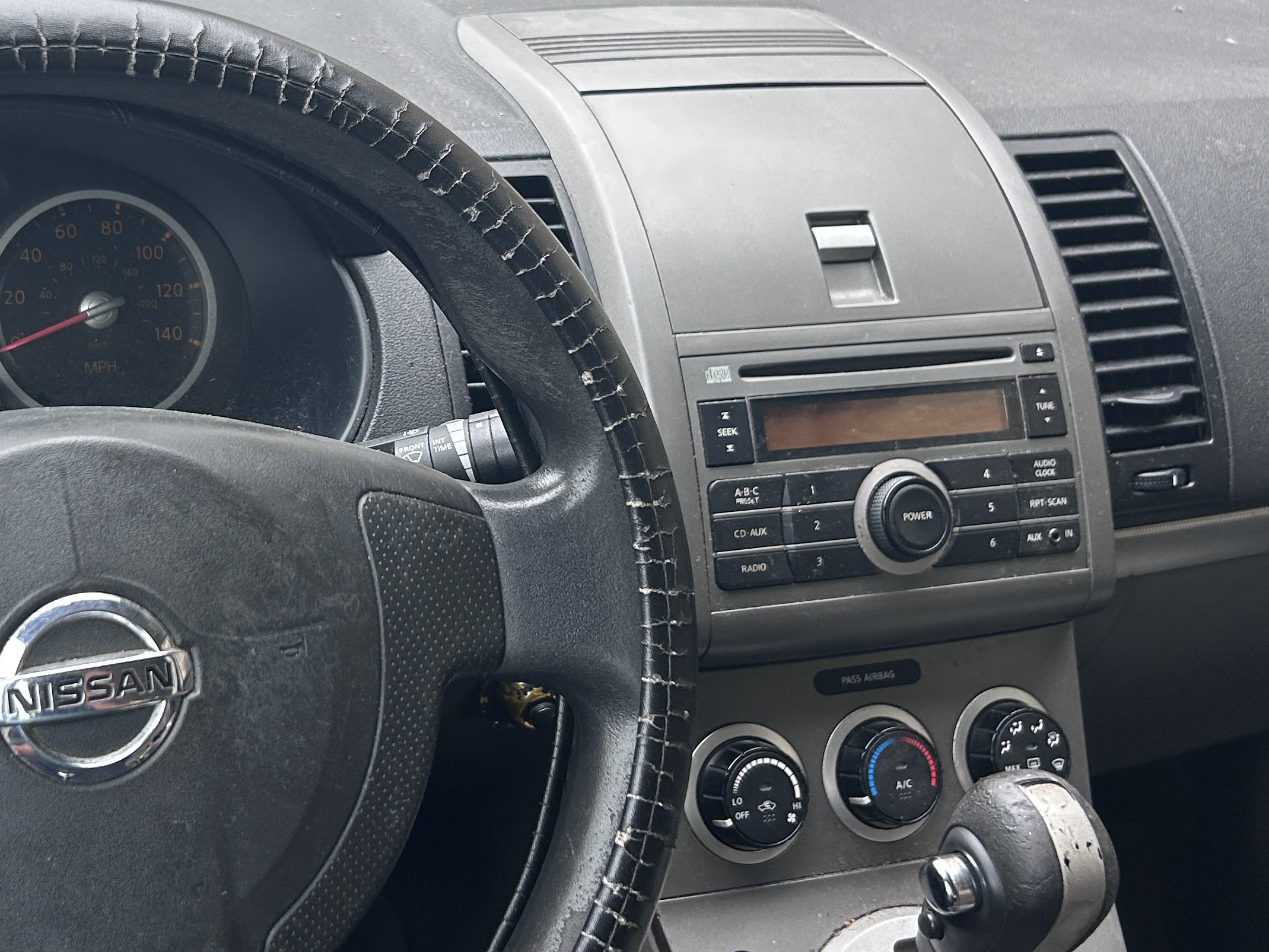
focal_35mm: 49
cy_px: 303
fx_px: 1797
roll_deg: -1.4
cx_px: 259
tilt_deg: -21.4
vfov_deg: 29.4
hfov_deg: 37.5
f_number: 1.5
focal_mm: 5.7
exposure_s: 1/121
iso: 80
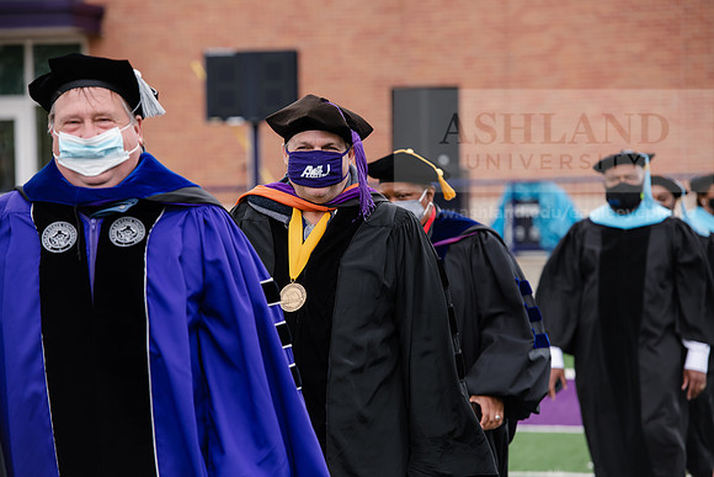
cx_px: 357
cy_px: 238
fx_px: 3372
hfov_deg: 12.1
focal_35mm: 170
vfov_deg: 8.1
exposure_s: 1/640
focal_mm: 170
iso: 500
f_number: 5.6
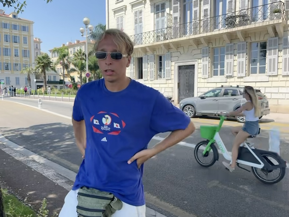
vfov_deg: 53.1
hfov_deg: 67.3
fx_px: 217
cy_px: 108
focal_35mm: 26
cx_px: 144
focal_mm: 5.1
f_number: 1.6
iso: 50
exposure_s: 1/2024
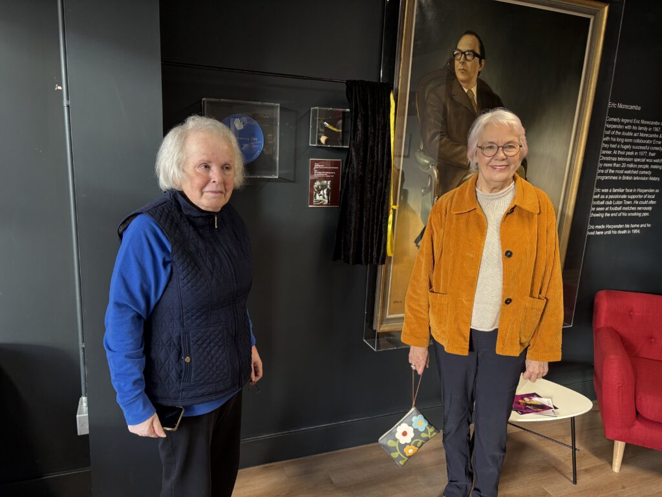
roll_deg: -3.1
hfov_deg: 67.3
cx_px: 331
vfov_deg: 53.1
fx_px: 497
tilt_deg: -12.4
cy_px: 248
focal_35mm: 26
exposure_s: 1/68
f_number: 1.6
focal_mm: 5.96
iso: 125
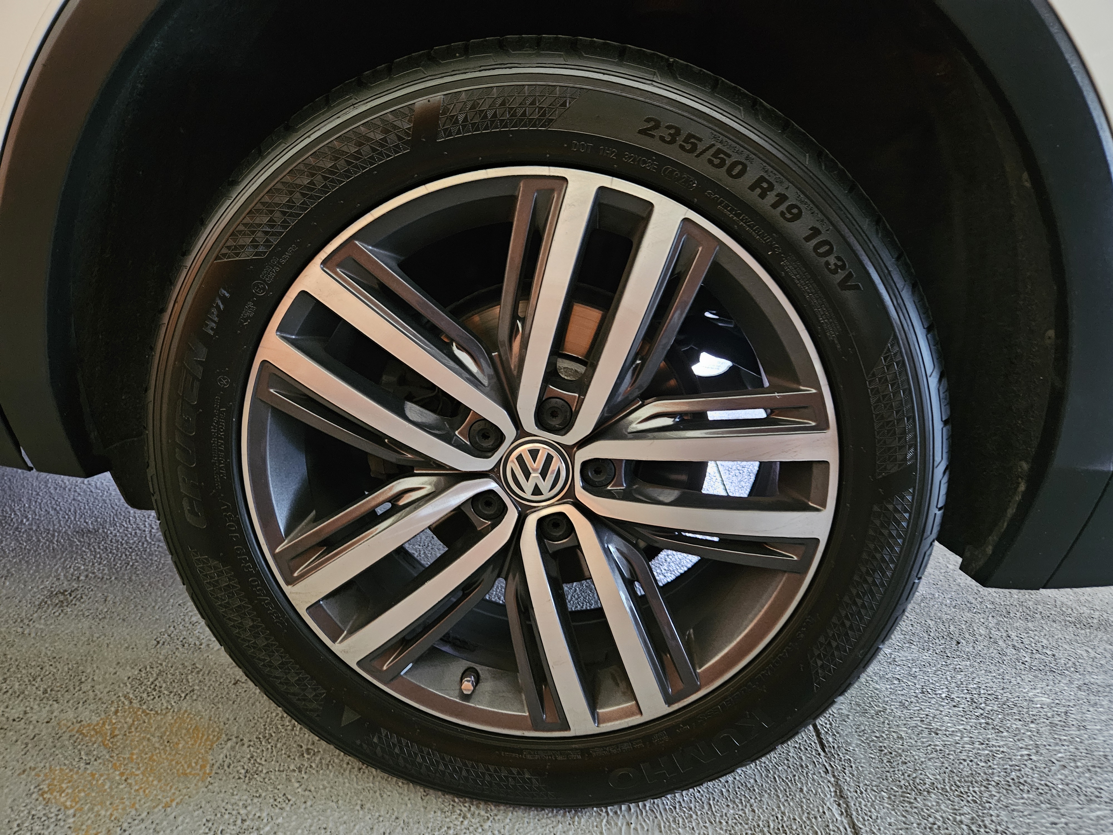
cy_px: 418
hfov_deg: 73.9
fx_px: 740
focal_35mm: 23
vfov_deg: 58.9
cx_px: 556
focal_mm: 5.4
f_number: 1.8
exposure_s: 1/24
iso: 1000
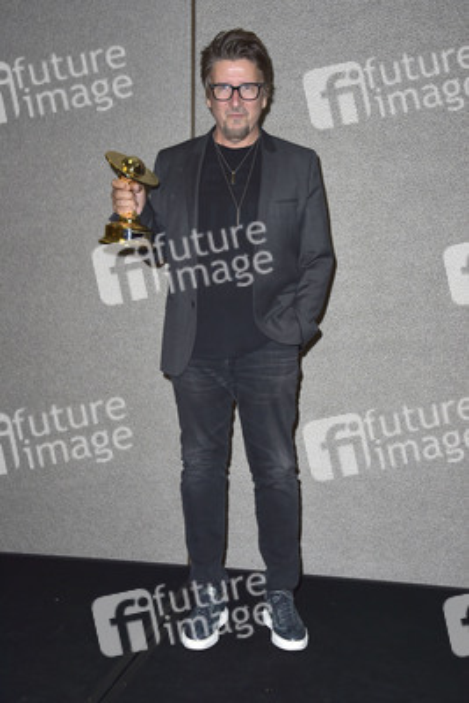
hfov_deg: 31.9
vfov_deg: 46.4
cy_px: 352
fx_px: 820
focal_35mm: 42
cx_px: 234
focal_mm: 42
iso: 500
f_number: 6.3
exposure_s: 1/250
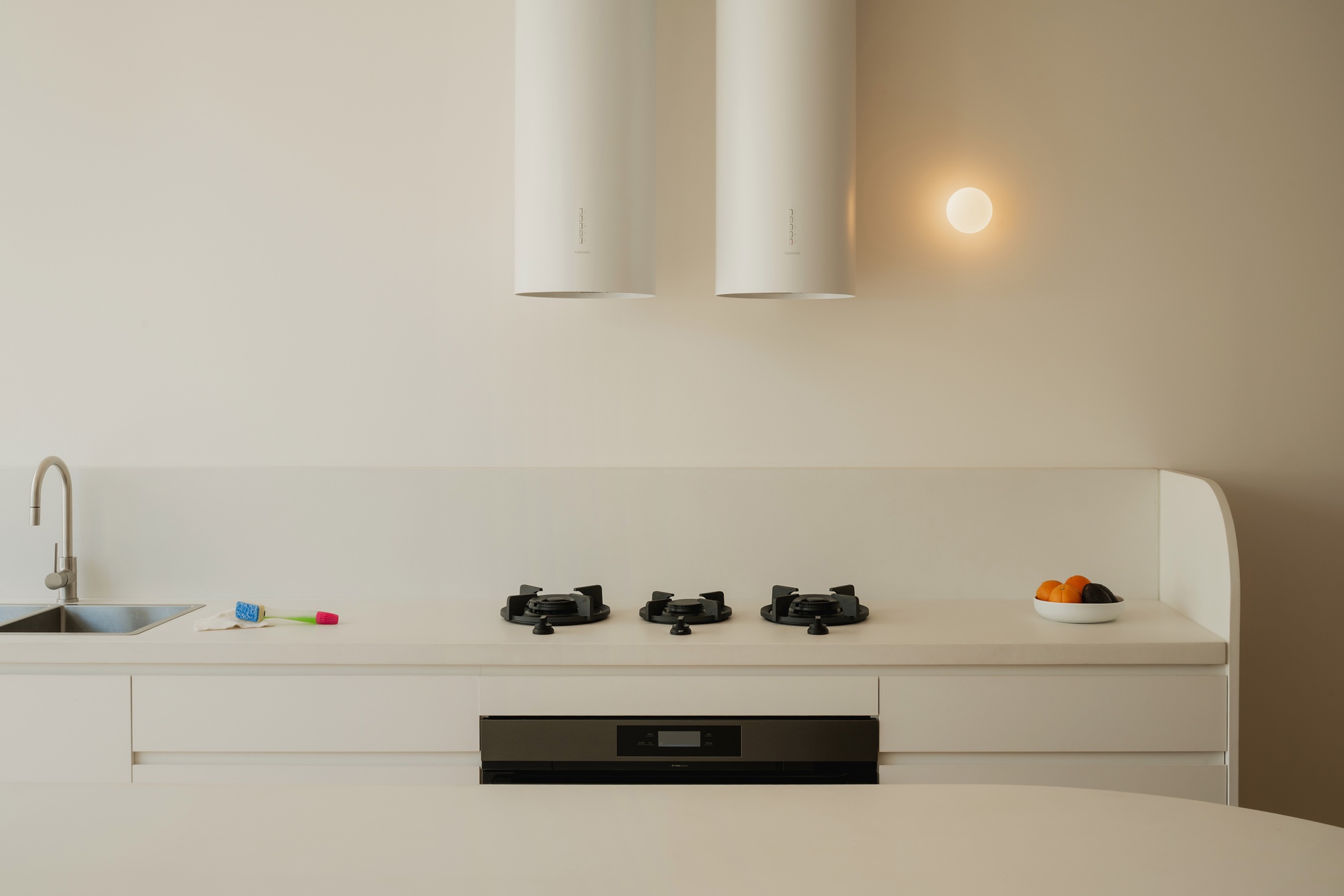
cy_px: 448
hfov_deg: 49.5
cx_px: 672
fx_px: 1456
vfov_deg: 34.2
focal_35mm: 39
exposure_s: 1/13
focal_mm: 39
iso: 200
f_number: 11
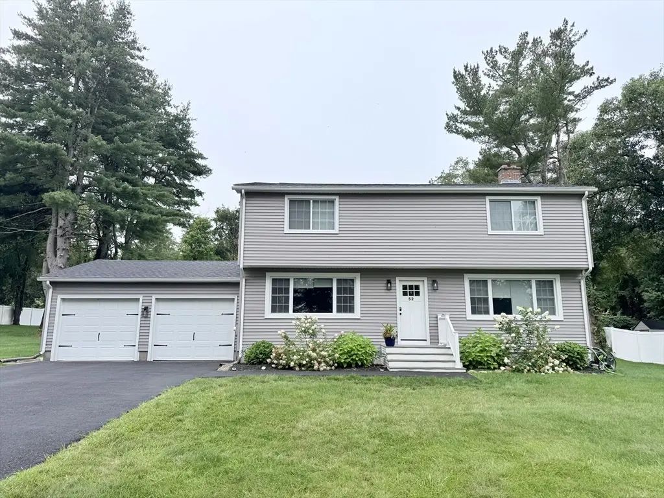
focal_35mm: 24
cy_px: 249
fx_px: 460
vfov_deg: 56.8
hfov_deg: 71.6
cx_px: 332
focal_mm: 6.76
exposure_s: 1/1230
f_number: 1.78
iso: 80
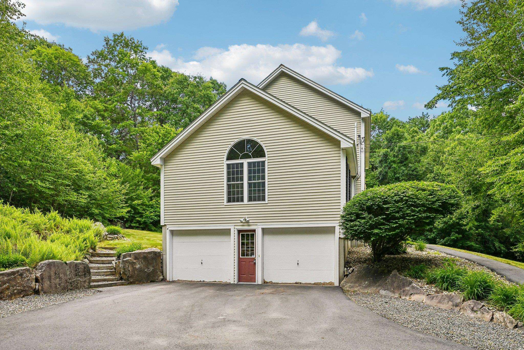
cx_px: 262
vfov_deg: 57.2
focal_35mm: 22
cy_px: 175
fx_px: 320
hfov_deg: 78.6
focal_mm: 22
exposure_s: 1/400
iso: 400
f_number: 8
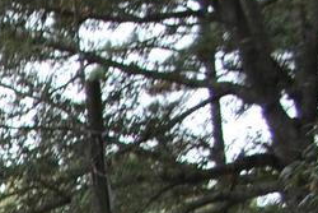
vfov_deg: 7.3
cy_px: 554
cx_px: -590
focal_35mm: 173
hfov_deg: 9.6
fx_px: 1529
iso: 125
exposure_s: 1/125
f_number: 3.8
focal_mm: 20
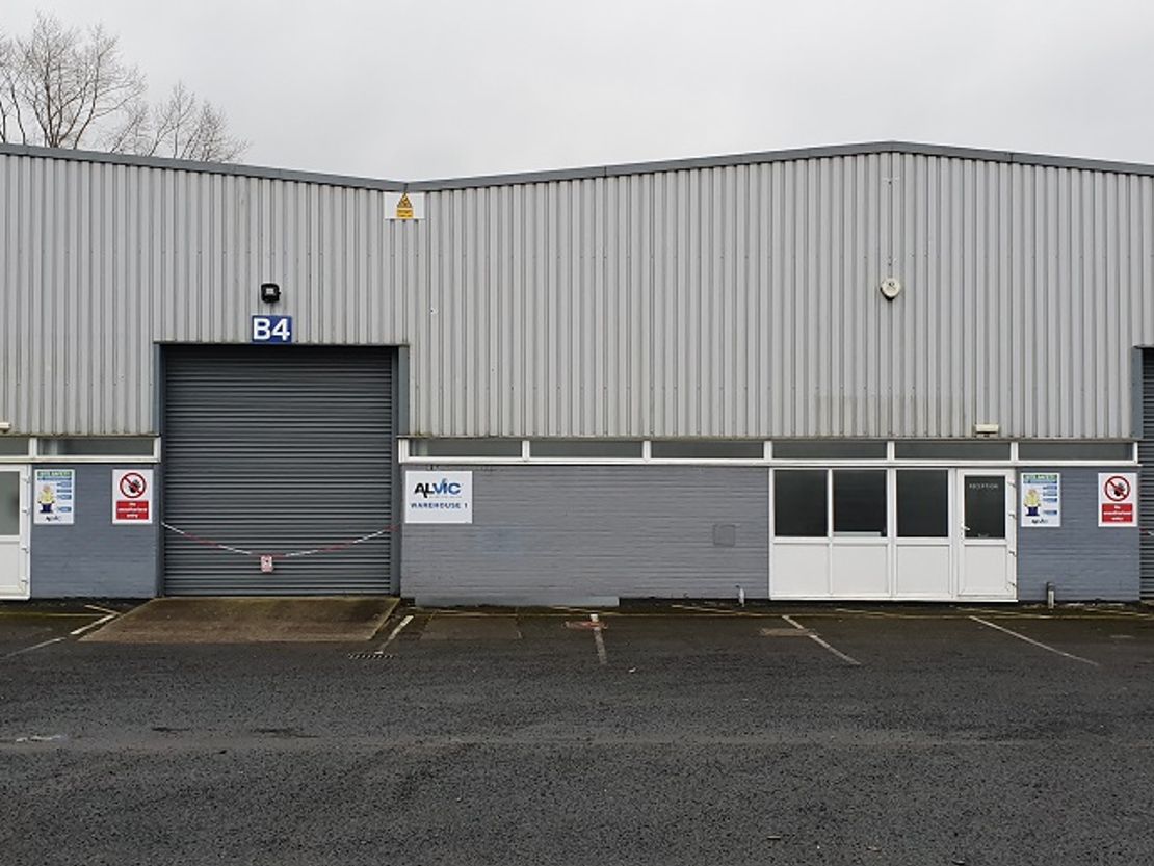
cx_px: 577
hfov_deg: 67.3
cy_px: 433
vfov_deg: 53.1
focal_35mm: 26
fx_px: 867
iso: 80
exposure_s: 1/100
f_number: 2.4
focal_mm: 4.32
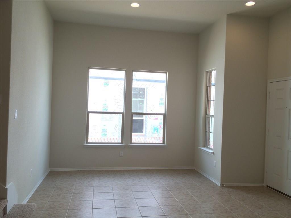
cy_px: 109
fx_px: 252
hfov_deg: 60.0
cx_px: 146
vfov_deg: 46.8
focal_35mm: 30
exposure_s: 1/100
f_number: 2.2
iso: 40
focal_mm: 4.12
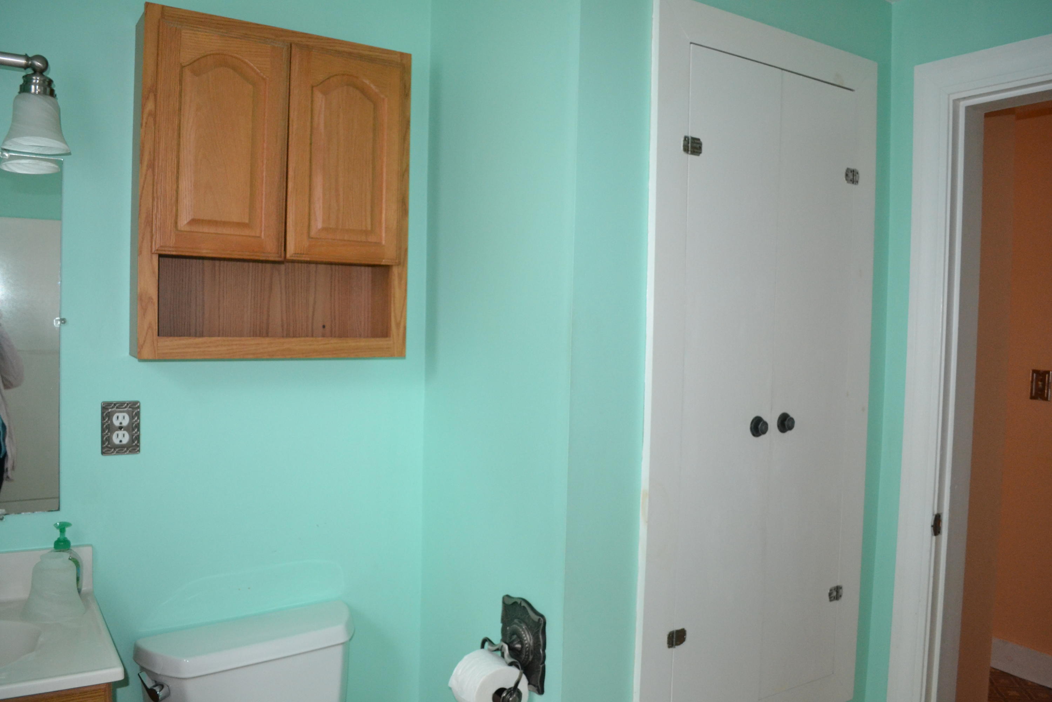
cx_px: 526
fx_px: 789
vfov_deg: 47.9
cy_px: 351
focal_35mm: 27
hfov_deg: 67.4
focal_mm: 18
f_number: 3.5
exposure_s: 1/60
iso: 1800
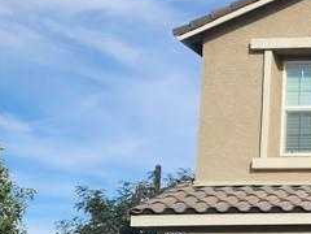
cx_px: 495
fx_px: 880
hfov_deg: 17.5
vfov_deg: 14.9
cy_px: 209
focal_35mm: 98
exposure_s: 1/989
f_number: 1.8
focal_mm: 6.4
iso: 12
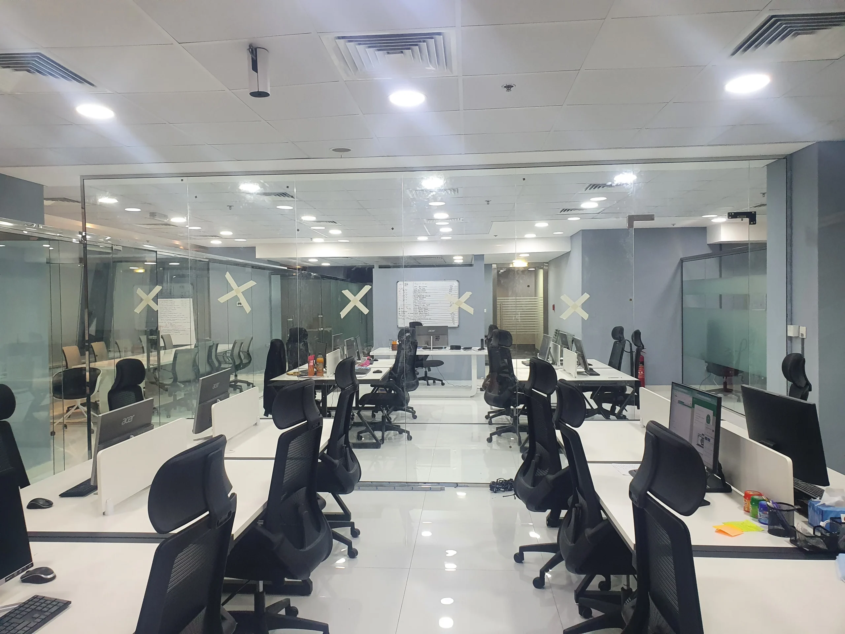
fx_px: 635
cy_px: 317
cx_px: 422
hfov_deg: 67.3
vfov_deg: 53.1
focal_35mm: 26
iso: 320
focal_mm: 4.32
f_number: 2.4
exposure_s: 1/50
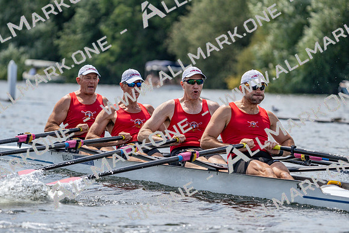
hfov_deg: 6.9
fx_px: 2909
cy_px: 116
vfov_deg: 4.6
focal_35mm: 300
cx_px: 174
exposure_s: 1/2000
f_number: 6.3
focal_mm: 300
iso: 400
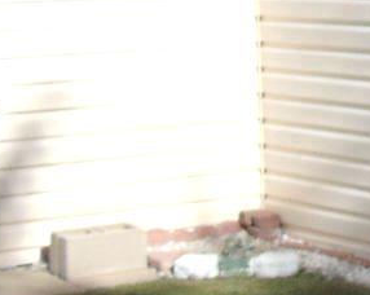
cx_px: 591
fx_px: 1914
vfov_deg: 8.8
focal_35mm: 175
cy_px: -4
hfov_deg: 10.6
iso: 80
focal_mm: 4.5
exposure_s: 1/250
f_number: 7.7
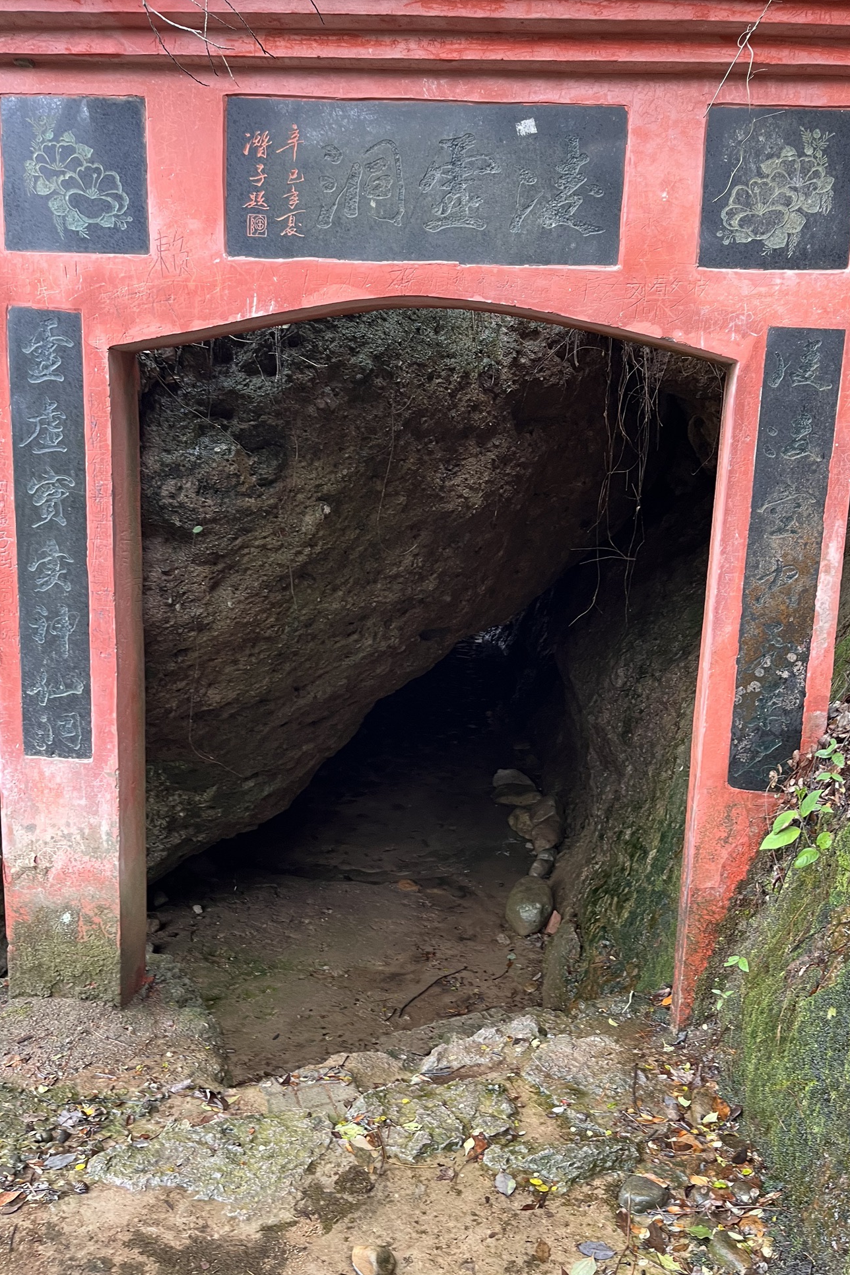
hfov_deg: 46.3
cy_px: 634
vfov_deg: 65.5
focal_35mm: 28
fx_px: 992
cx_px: 483
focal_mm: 5.1
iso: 125
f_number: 1.6
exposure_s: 1/78
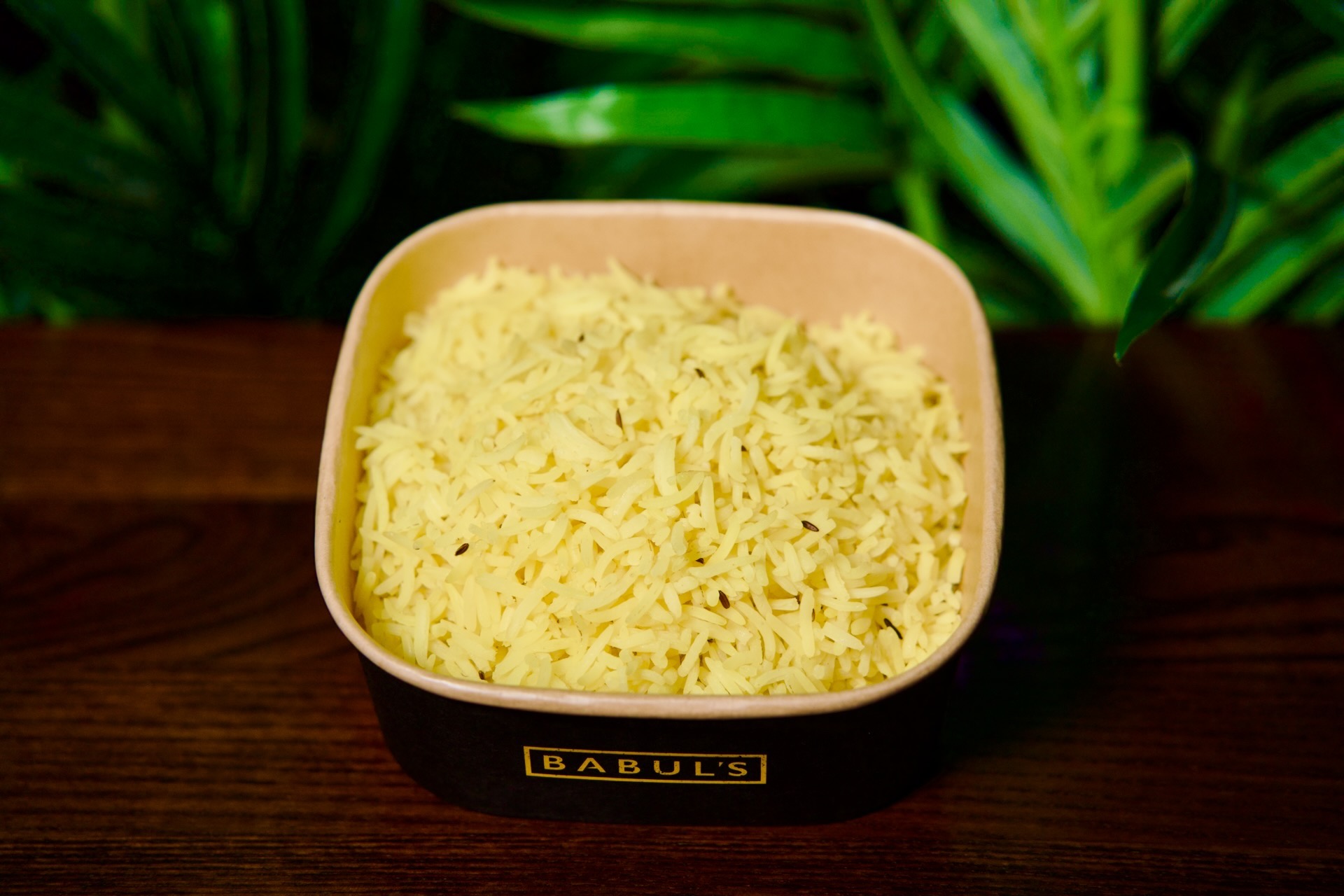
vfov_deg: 17.3
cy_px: 448
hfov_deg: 25.7
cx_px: 672
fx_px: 2949
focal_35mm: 79
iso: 2000
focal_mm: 79
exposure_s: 1/250
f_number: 4.5
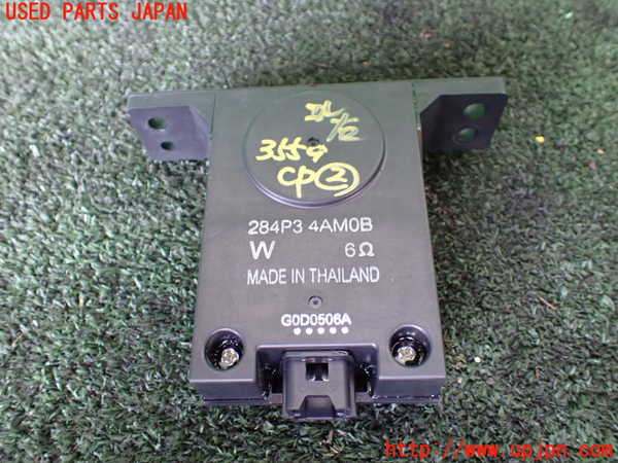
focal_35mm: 30
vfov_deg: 46.8
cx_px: 309
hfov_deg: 60.0
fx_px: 536
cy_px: 232
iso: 800
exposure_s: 1/50
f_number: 2.3
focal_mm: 5.4
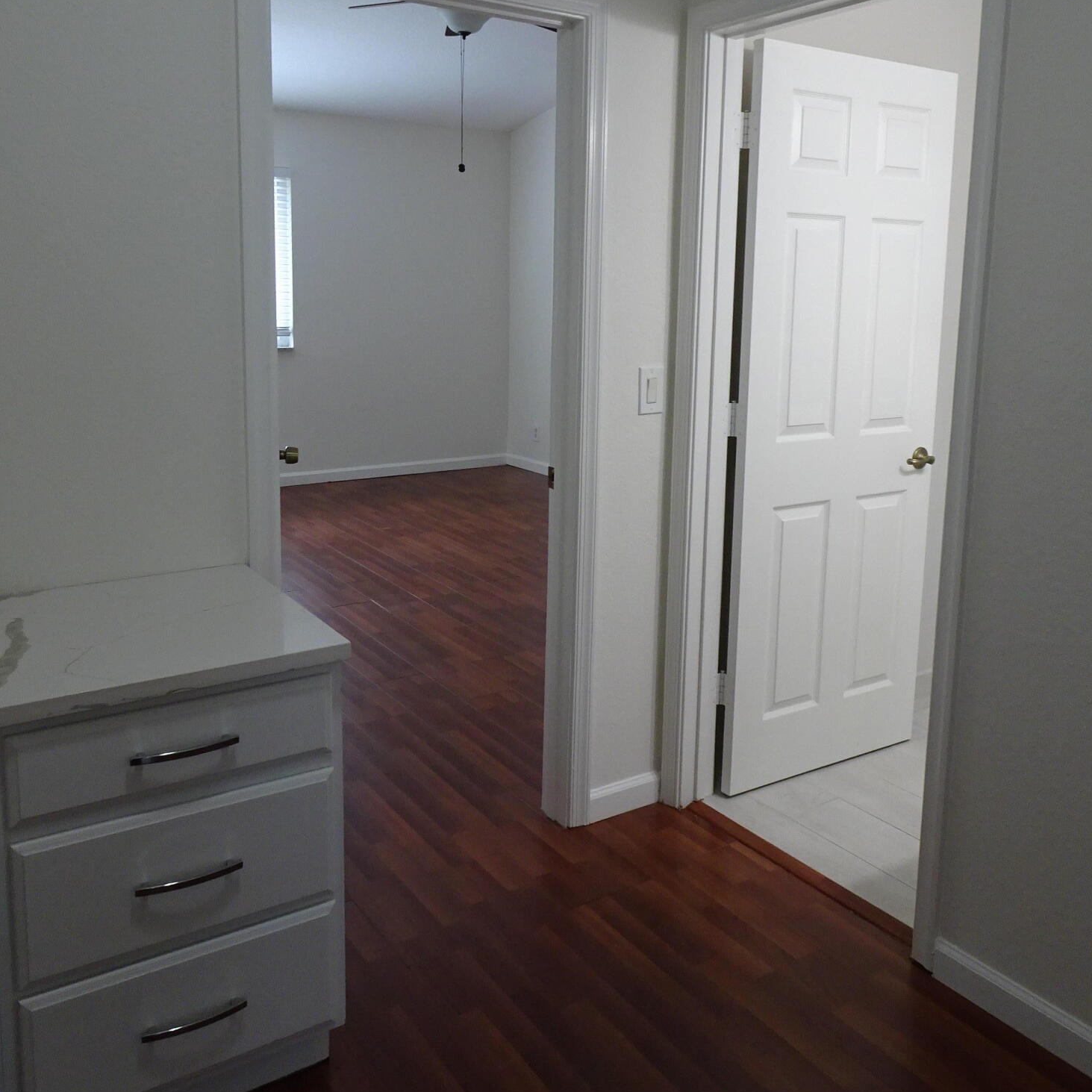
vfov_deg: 55.2
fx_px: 1035
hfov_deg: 55.6
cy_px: 433
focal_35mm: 29
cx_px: 559
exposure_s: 1/30
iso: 250
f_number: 4.5
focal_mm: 4.1
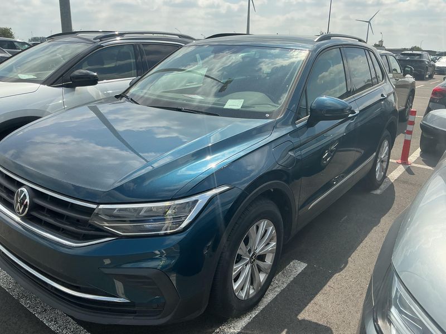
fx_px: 374
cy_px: 167
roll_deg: +1.4
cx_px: 223
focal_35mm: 29
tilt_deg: -13.8
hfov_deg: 61.7
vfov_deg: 48.2
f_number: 1.8
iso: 25
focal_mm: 3
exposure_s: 1/1786
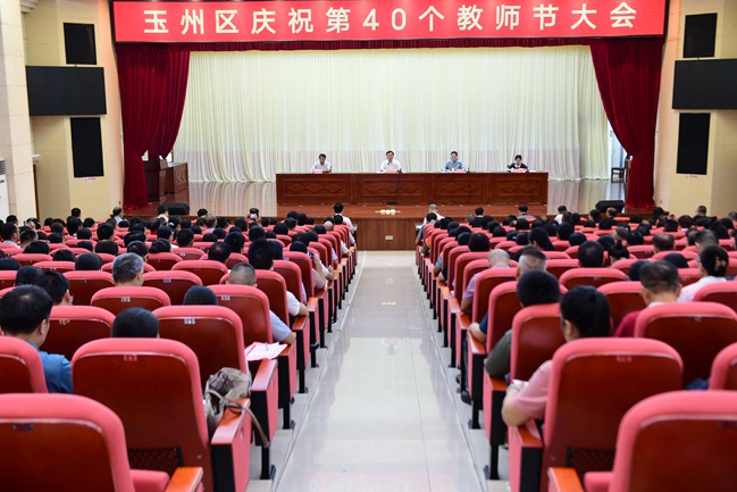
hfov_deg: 47.4
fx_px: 839
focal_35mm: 41
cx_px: 369
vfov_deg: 32.6
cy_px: 232
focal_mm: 38
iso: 1250
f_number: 4.5
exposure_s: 1/60
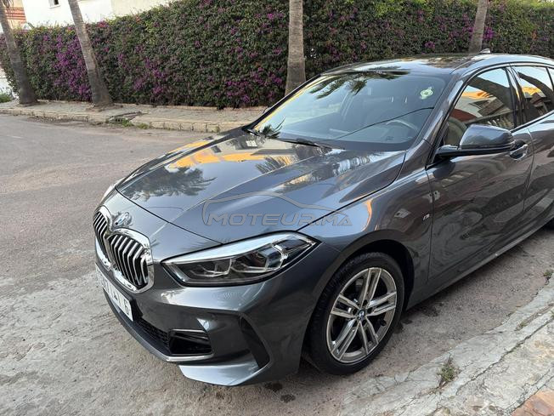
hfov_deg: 67.3
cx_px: 277
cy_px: 208
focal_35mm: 26
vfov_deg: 53.1
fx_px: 416
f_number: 1.6
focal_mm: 5.96
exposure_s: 1/108
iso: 125
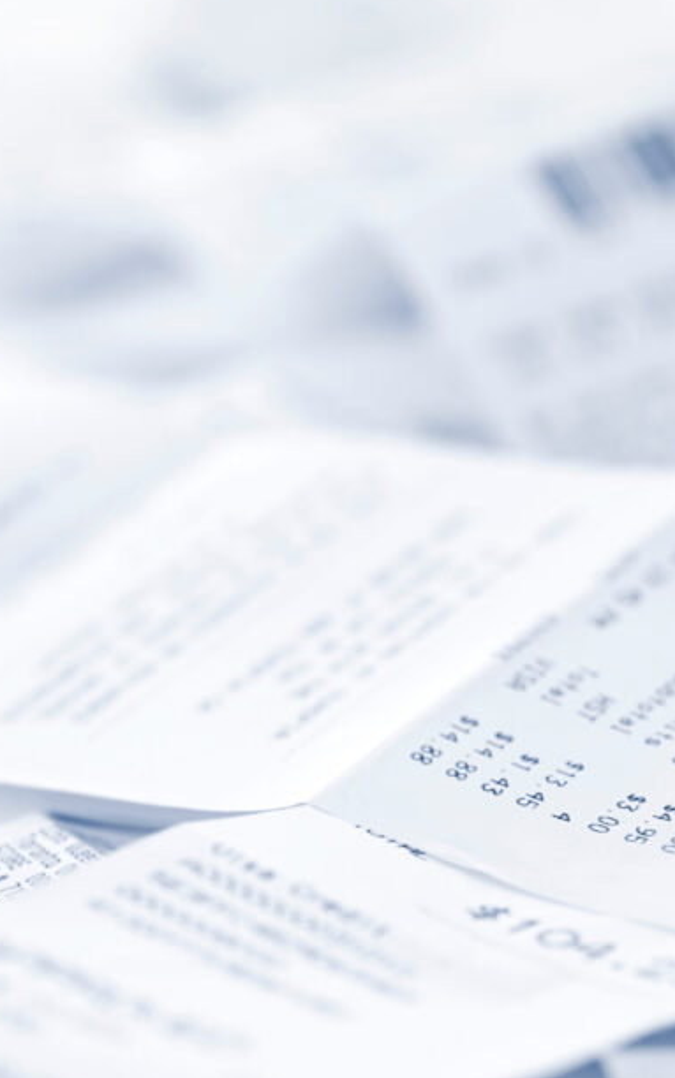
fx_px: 5264
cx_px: 765
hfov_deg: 7.3
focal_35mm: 179
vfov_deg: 11.7
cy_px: 547
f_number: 5
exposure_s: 1/125
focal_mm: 105
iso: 200
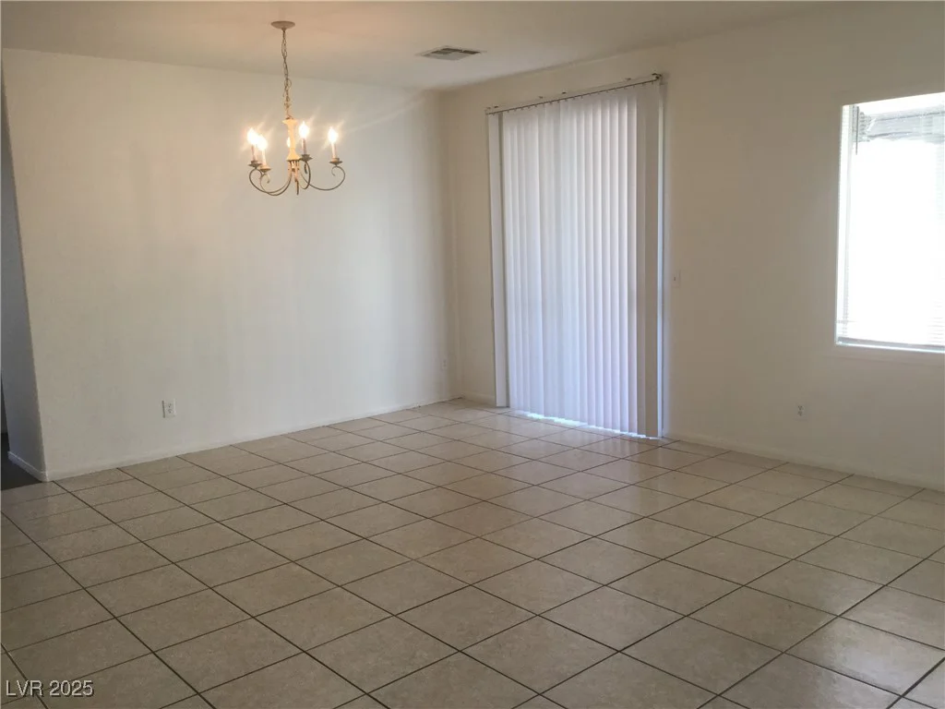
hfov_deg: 58.4
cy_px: 354
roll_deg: +1.5
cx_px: 472
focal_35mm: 31
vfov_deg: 45.4
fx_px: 846
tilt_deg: -4.7
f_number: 2.4
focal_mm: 3.3
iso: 50
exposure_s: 1/30
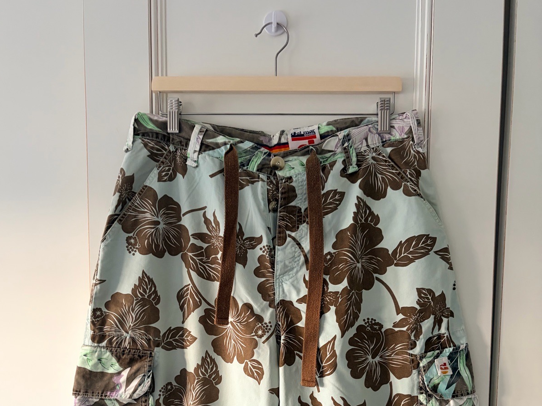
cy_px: 320
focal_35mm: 35
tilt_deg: -3.9
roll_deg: -1.0
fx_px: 548
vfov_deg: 39.2
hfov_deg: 52.6
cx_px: 269
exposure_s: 1/60
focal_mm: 5.96
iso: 250
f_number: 1.6
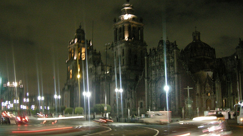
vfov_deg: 29.7
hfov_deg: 50.5
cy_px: 69
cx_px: 123
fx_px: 258
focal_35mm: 40
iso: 400
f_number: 2.7
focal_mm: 7.5
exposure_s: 1/2
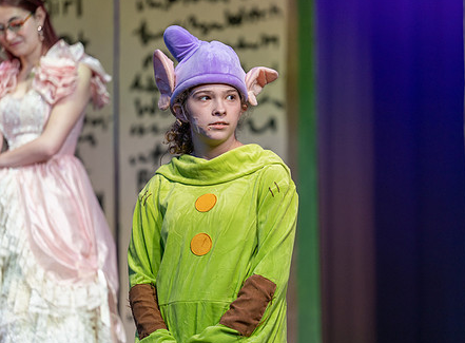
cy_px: 205
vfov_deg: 6.9
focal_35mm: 213
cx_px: 272
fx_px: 2843
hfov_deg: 9.3
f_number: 2.8
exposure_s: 1/400
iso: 280
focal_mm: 140
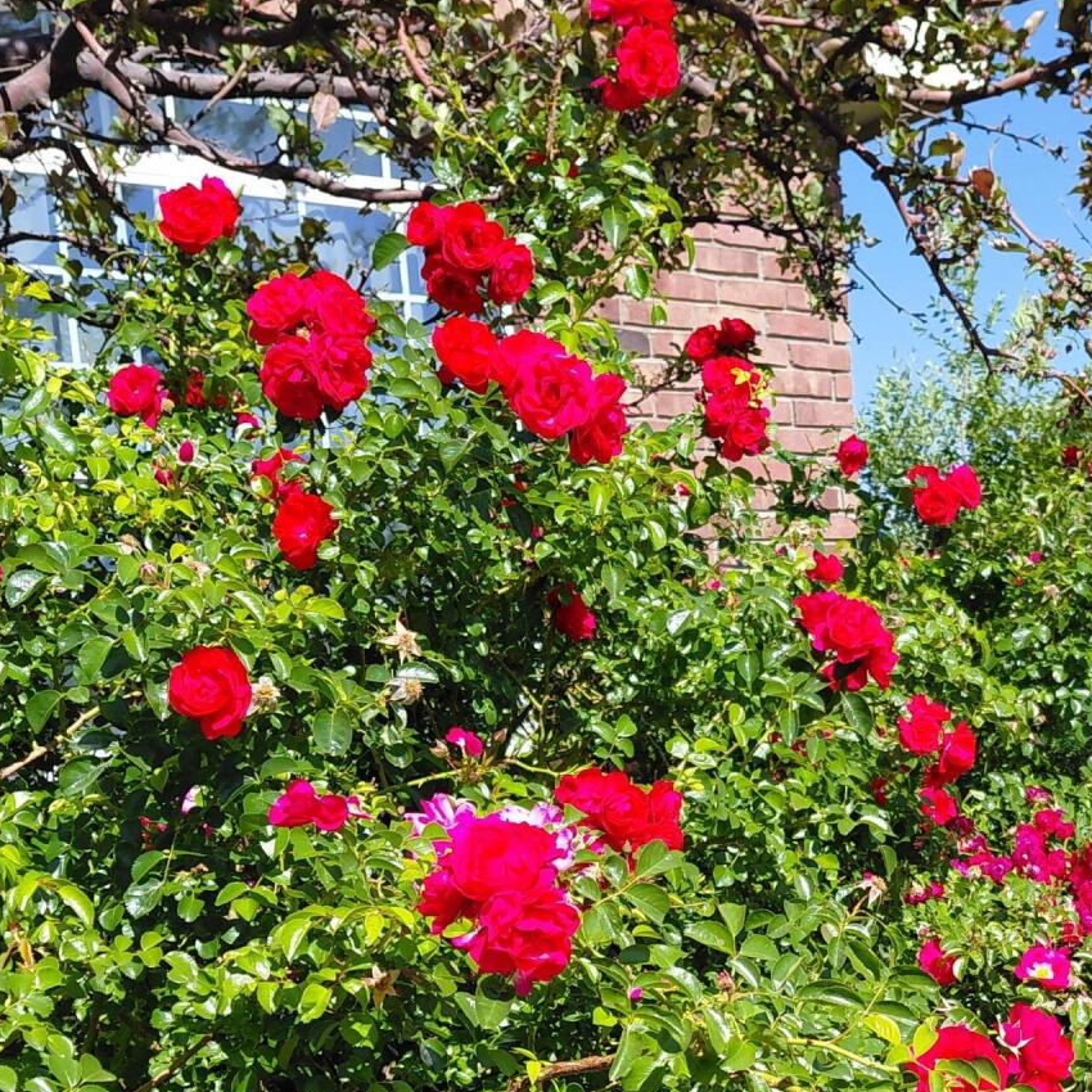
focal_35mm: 52
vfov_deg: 30.9
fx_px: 1856
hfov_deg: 32.1
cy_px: 1029
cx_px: 845
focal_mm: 4.69
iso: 50
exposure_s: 1/1418
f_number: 1.8
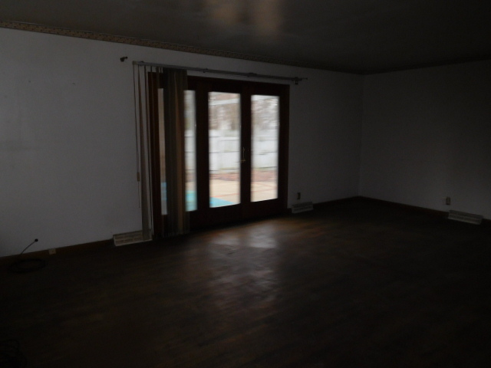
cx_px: 246
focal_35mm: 25
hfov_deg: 69.4
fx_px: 355
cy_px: 184
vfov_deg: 54.9
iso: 200
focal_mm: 4.5
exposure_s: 1/30
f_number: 3.4
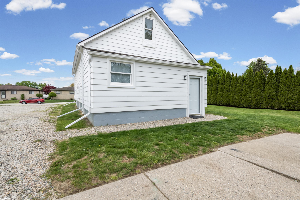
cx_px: 150
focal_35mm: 18
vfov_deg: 67.4
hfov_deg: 90.0
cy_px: 100
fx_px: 150
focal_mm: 18
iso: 400
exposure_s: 1/200
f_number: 10
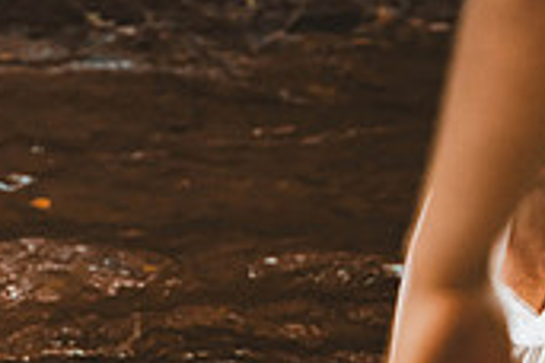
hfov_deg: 8.7
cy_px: 559
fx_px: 3603
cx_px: 290
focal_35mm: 238
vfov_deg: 5.7
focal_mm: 70
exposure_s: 1/400
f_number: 2.8
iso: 1000
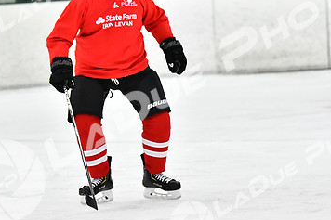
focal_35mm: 367
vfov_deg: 3.7
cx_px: 168
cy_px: 86
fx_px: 3373
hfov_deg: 5.6
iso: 5000
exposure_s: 1/1250
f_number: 2.8
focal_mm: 150
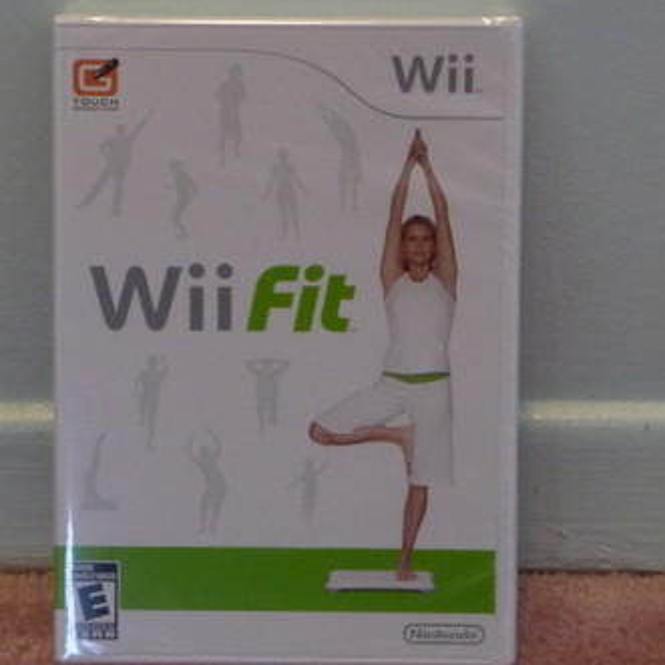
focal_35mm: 133
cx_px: 284
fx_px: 2891
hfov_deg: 13.1
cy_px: 321
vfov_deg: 13.1
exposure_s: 1/8
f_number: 4.6
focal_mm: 13.1
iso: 400
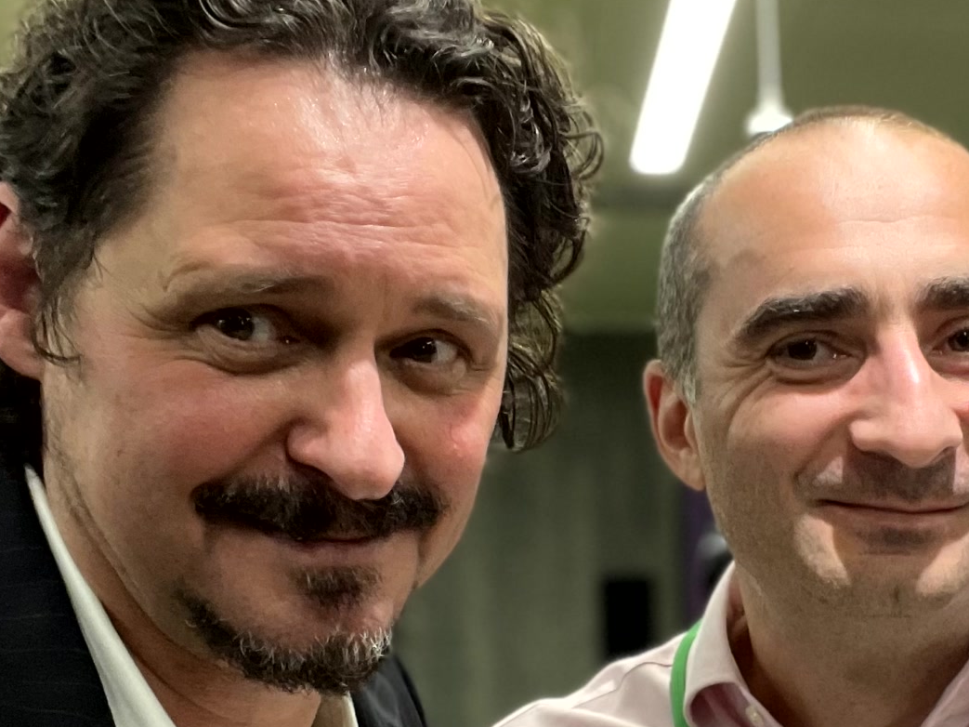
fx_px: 1819
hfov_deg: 29.2
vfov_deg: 22.1
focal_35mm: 65
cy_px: 633
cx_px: 774
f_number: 2.2
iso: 160
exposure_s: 1/50
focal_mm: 2.71
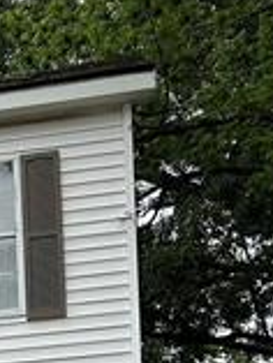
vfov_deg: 14.1
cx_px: -322
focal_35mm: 127
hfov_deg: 10.5
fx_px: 1334
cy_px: 603
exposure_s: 1/1361
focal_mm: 5.7
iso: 50
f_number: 1.5
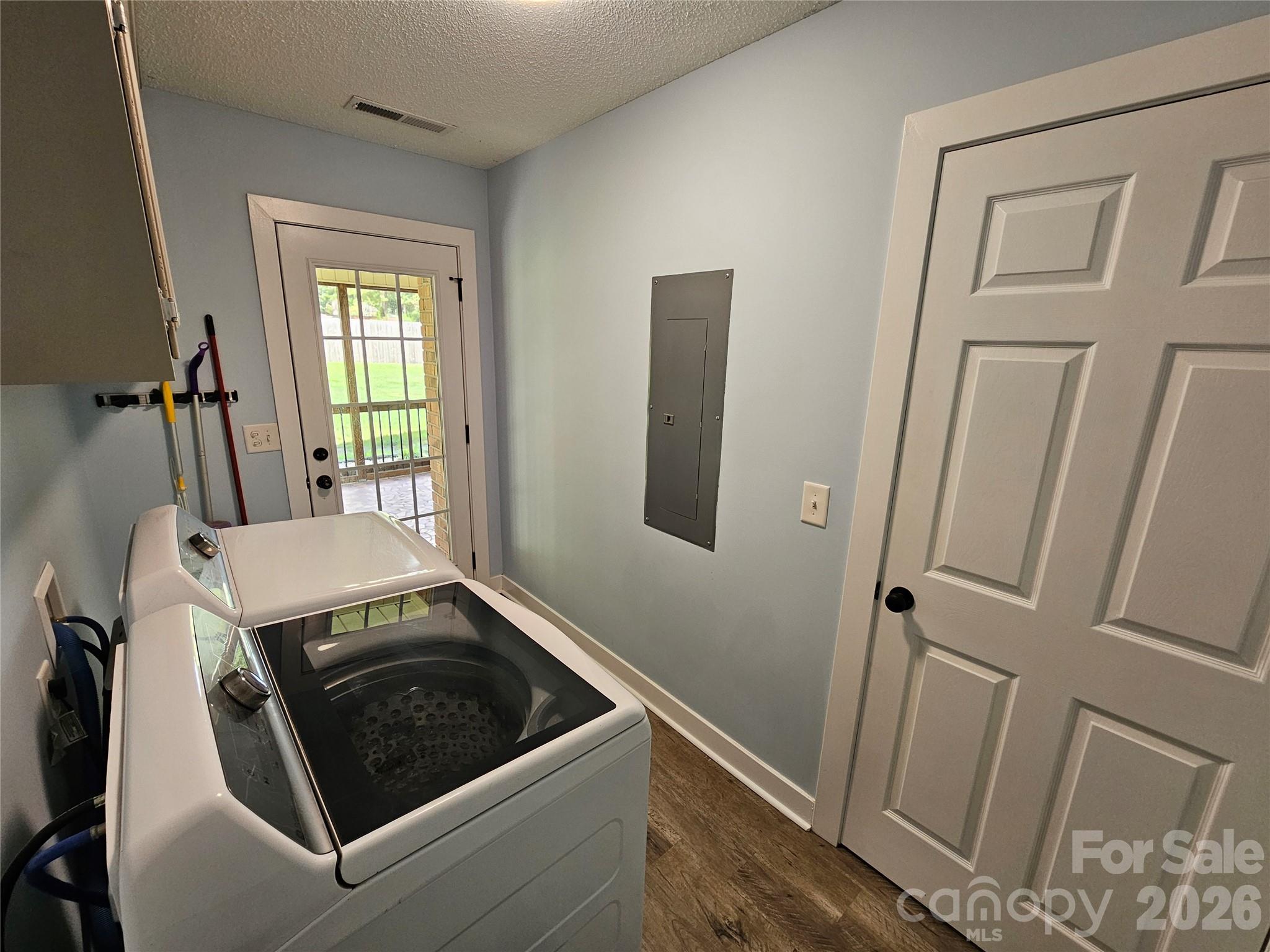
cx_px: 635
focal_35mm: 13
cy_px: 476
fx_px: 477
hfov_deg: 106.2
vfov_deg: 89.9
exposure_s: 1/60
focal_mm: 2.2
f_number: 2.2
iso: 160
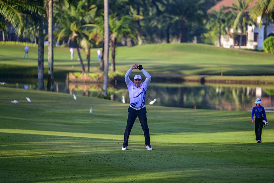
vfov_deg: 6.5
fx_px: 1613
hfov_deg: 9.7
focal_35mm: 212
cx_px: 139
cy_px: 89
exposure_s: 1/3200
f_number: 2.8
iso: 500
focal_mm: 200
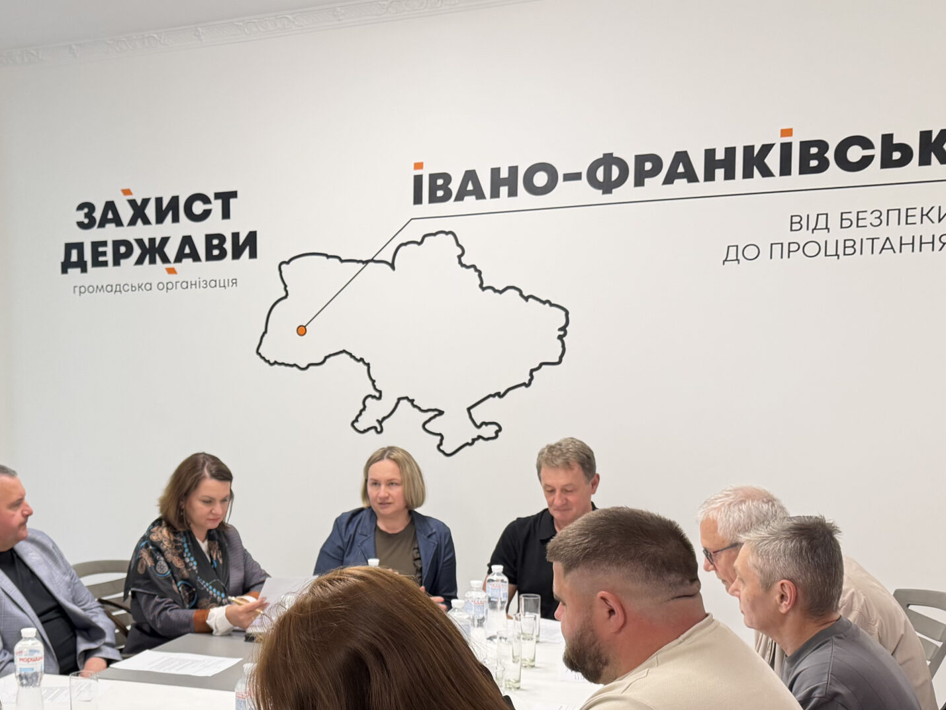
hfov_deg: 42.7
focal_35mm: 43
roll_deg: +0.6
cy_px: 503
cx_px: 254
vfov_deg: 33.1
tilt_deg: -4.2
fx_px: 1175
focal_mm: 6.76
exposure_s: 1/121
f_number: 1.78
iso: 160
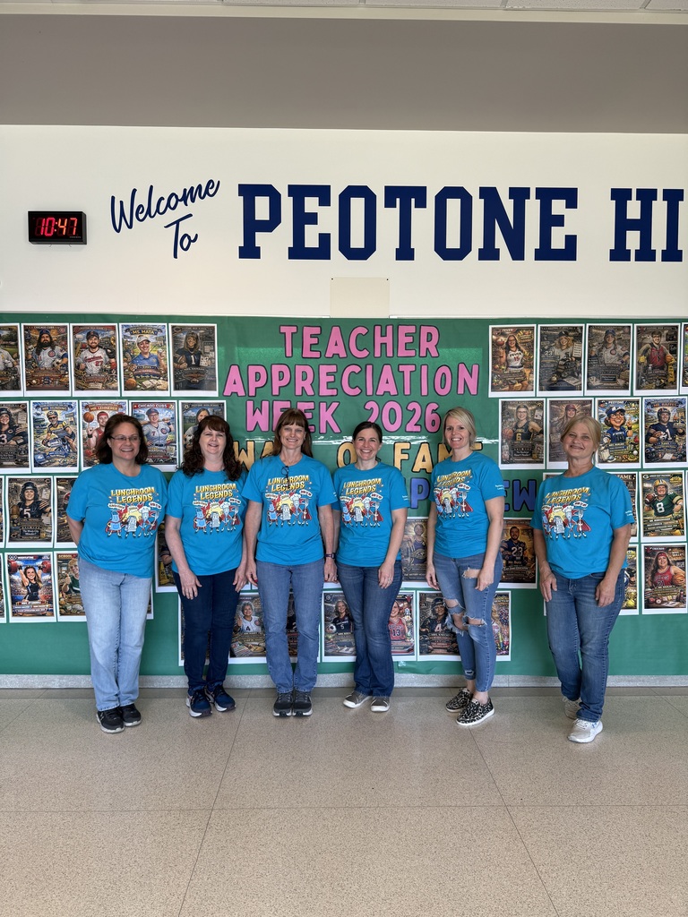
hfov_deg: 56.8
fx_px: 636
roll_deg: -0.2
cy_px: 458
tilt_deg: -2.5
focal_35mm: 24
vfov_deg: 71.6
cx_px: 344
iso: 80
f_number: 1.78
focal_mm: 6.76
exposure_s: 1/120
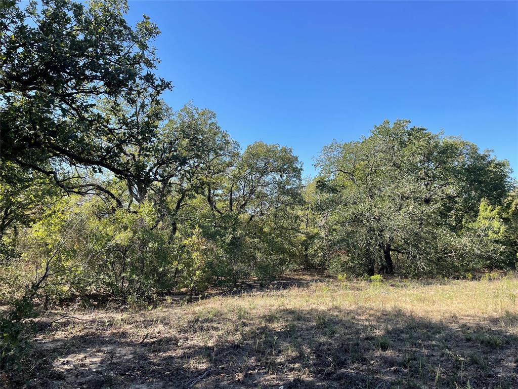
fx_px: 389
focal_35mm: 26
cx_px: 259
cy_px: 194
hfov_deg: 67.3
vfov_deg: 53.1
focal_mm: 4.2
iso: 32
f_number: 1.6
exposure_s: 1/1416
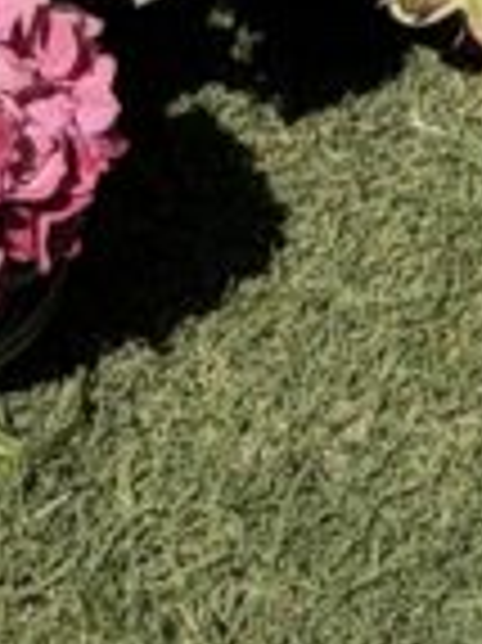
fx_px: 6396
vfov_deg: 5.3
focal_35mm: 344
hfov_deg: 4.2
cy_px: -1612
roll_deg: -1.1
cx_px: 1261
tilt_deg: -18.1
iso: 64
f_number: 1.78
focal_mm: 6.76
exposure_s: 1/4329
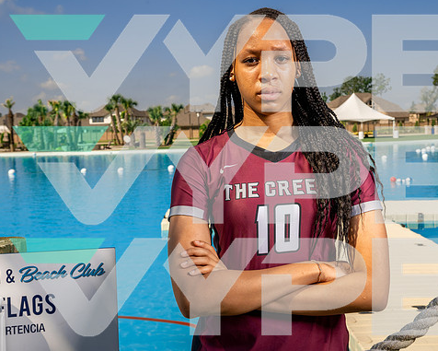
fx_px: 622
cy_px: 176
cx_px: 247
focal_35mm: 48
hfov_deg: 38.7
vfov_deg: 31.5
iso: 100
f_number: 10
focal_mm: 42
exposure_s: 1/250
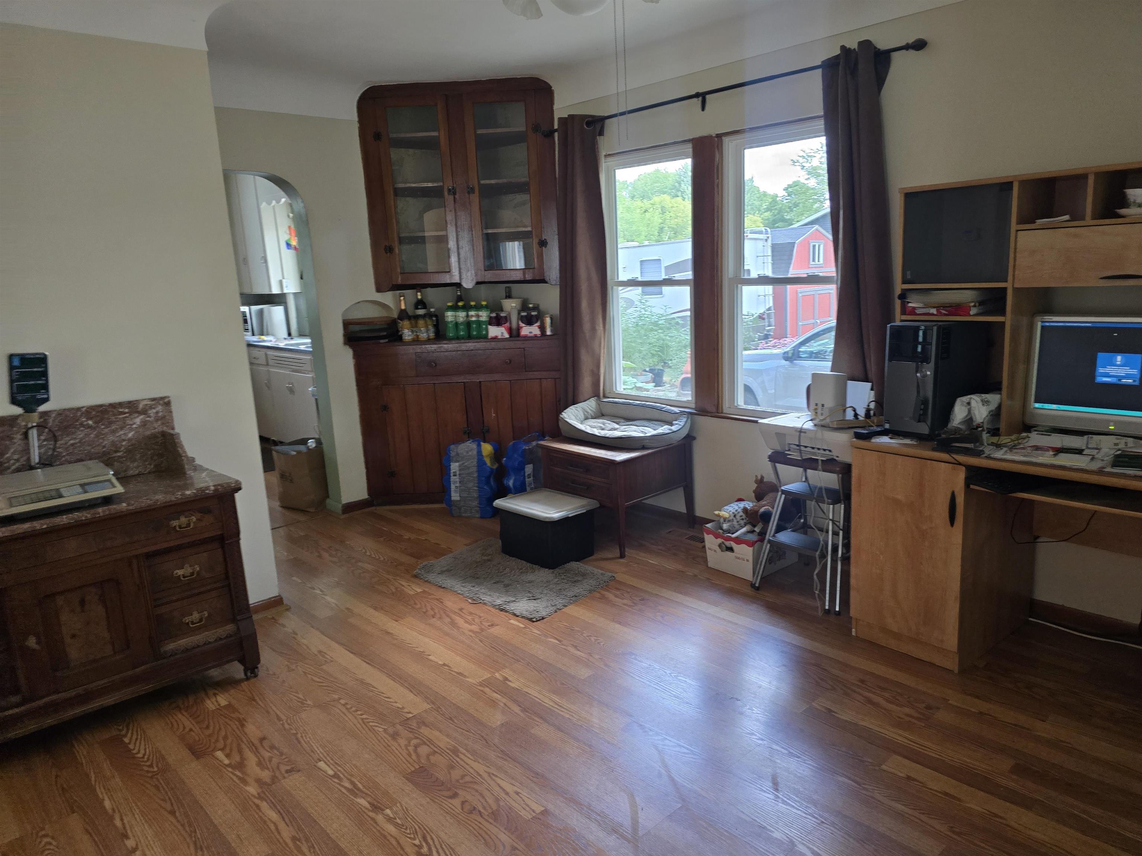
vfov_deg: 58.9
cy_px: 428
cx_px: 571
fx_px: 759
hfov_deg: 73.9
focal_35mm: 23
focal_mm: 6.3
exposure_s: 1/120
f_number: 1.7
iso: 400
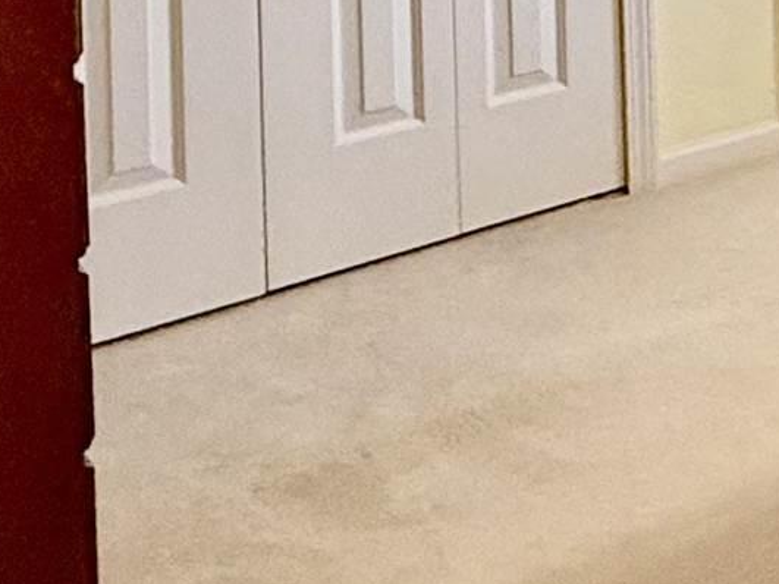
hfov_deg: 18.2
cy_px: -477
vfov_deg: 15.5
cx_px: 1457
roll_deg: +1.9
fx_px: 1822
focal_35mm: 81
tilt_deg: +0.2
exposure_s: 1/120
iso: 200
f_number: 2.2
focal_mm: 2.22
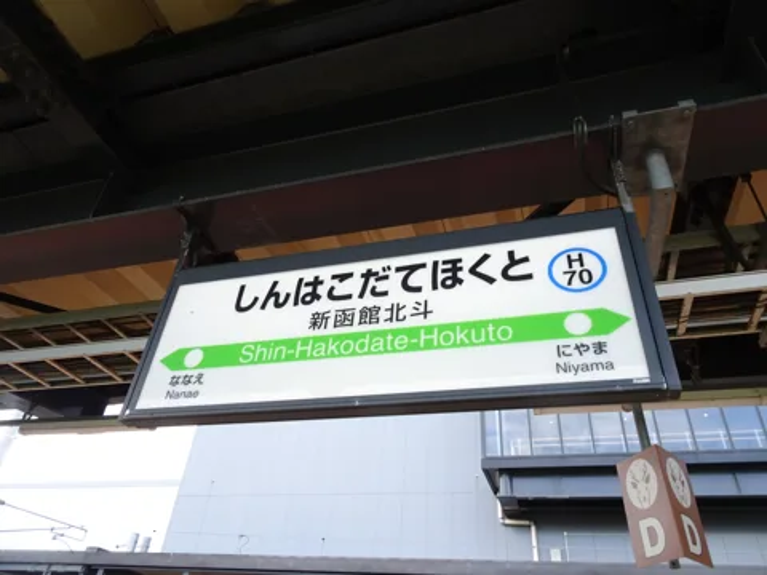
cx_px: 384
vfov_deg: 56.8
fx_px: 532
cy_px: 288
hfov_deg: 71.6
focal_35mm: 24
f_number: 3.5
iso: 80
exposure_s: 1/80
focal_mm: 4.1
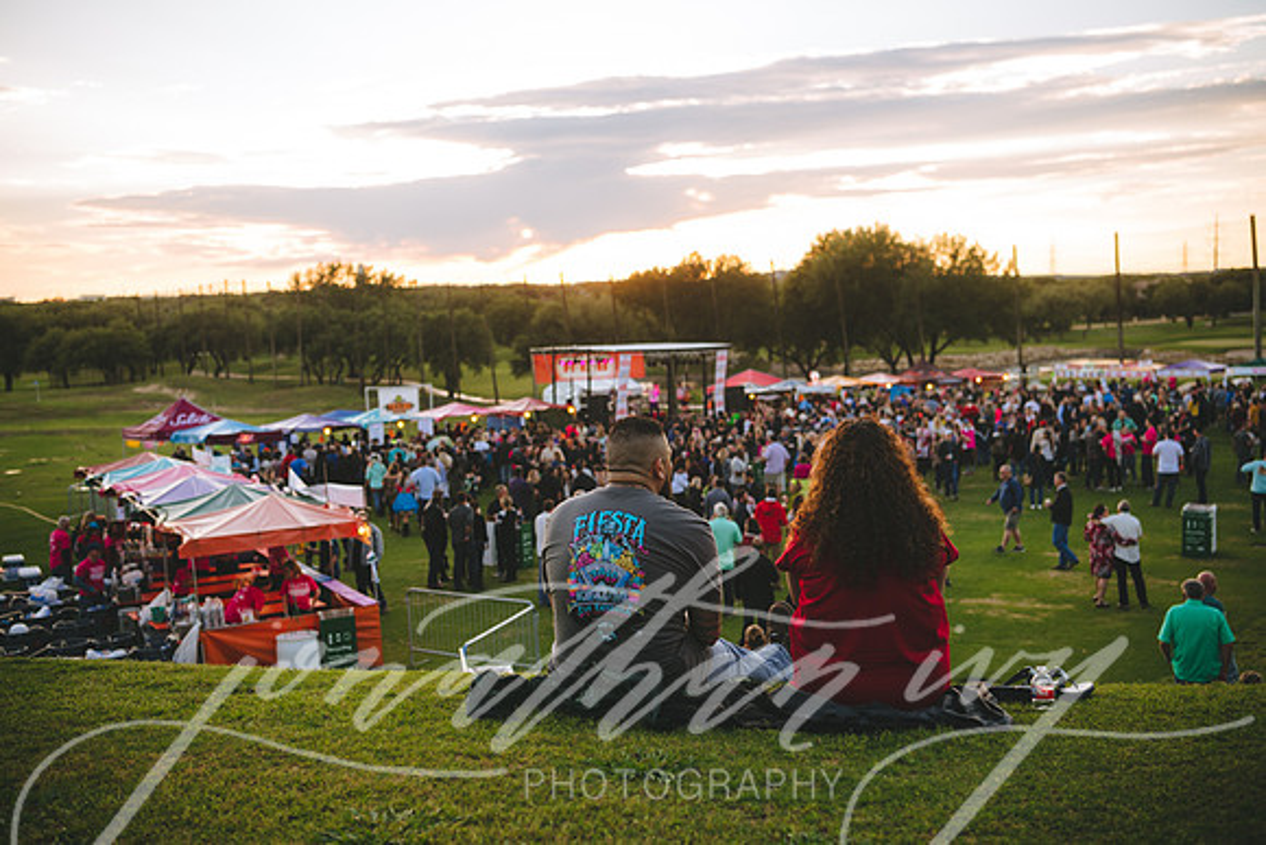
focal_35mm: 42
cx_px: 633
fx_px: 1477
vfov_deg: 31.9
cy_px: 422
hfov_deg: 46.4
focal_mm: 42
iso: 90
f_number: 3.5
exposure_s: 1/160
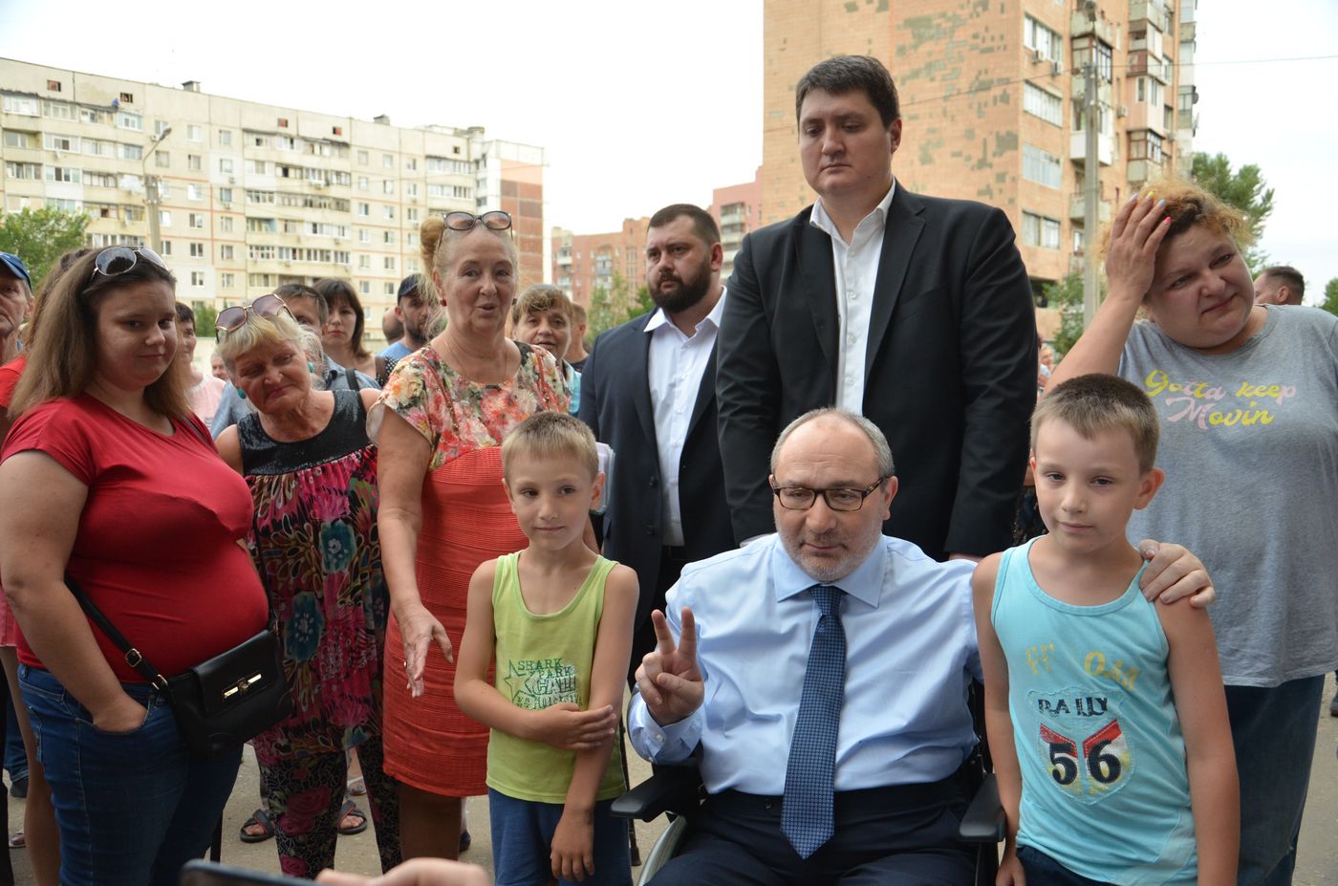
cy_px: 443
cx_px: 669
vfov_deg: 39.8
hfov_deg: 57.3
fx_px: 1224
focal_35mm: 33
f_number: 5.6
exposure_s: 1/320
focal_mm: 22
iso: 640
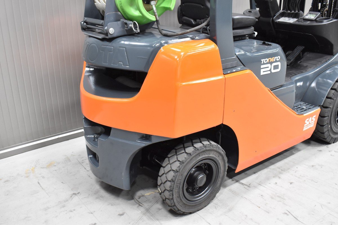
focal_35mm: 36
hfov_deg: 53.1
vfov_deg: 36.9
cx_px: 169
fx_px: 338
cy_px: 112
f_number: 5
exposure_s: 1/20
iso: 1600
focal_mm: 24
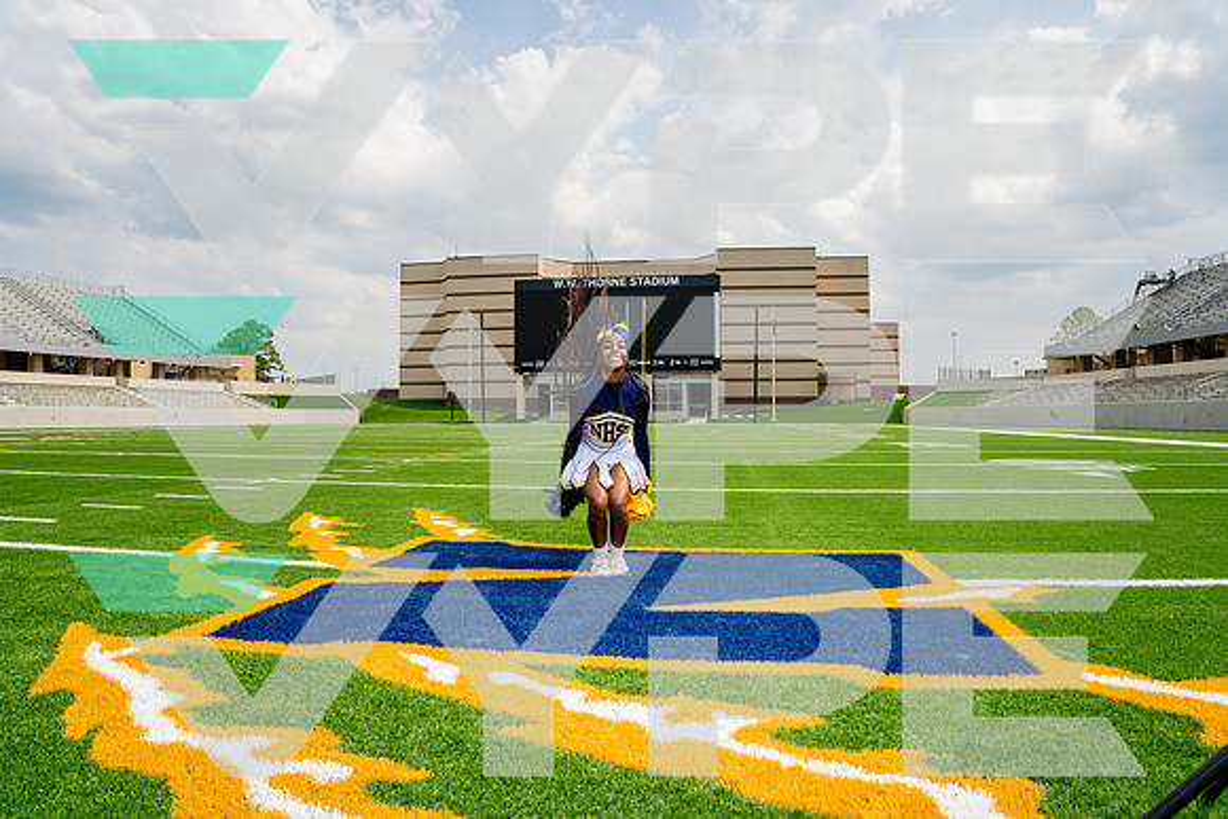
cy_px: 410
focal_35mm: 22
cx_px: 614
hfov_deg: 77.5
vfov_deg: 56.3
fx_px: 765
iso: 100
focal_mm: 22
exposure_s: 1/250
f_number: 8
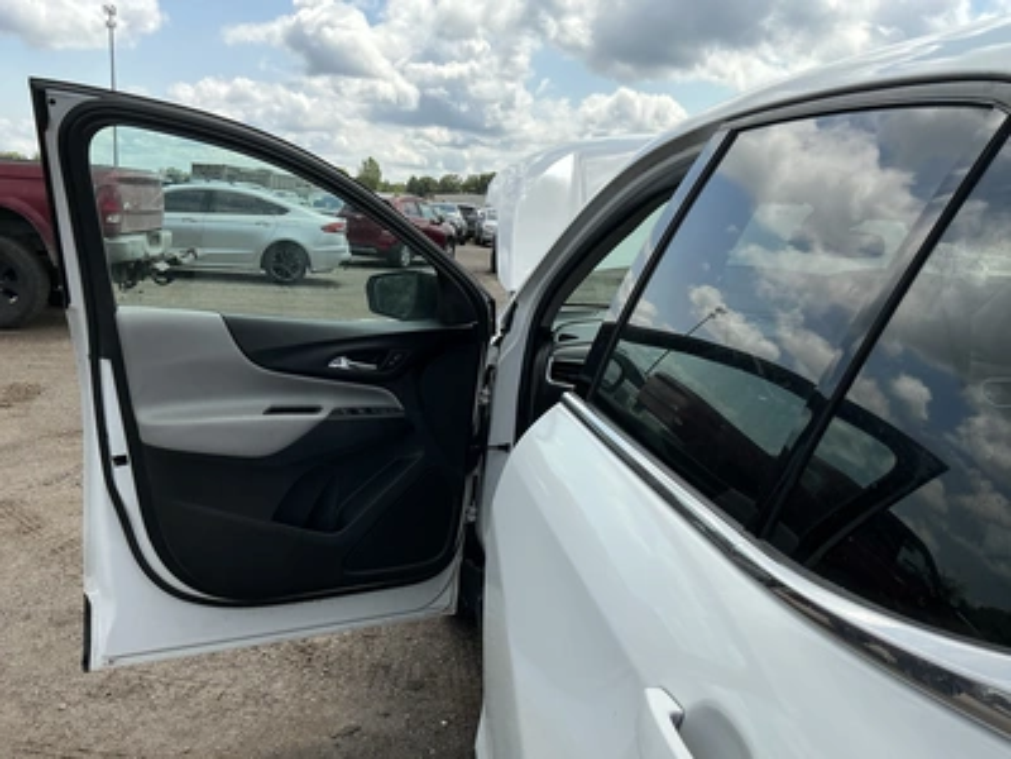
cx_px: 506
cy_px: 380
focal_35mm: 28
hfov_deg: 63.4
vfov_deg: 49.7
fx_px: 818
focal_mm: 3
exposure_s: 1/1786
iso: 25
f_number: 1.8
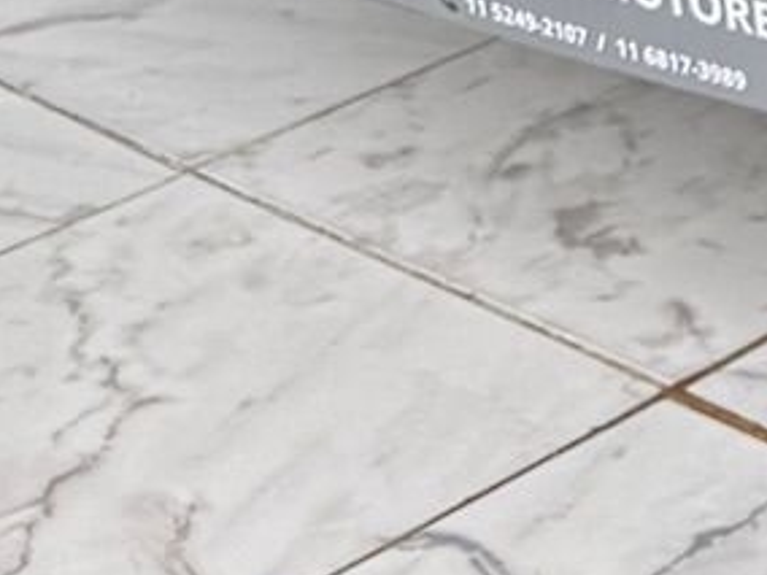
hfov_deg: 10.5
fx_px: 3833
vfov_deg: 7.5
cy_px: -1209
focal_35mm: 173
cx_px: 1548
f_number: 1.78
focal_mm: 6.76
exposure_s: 1/229
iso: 64
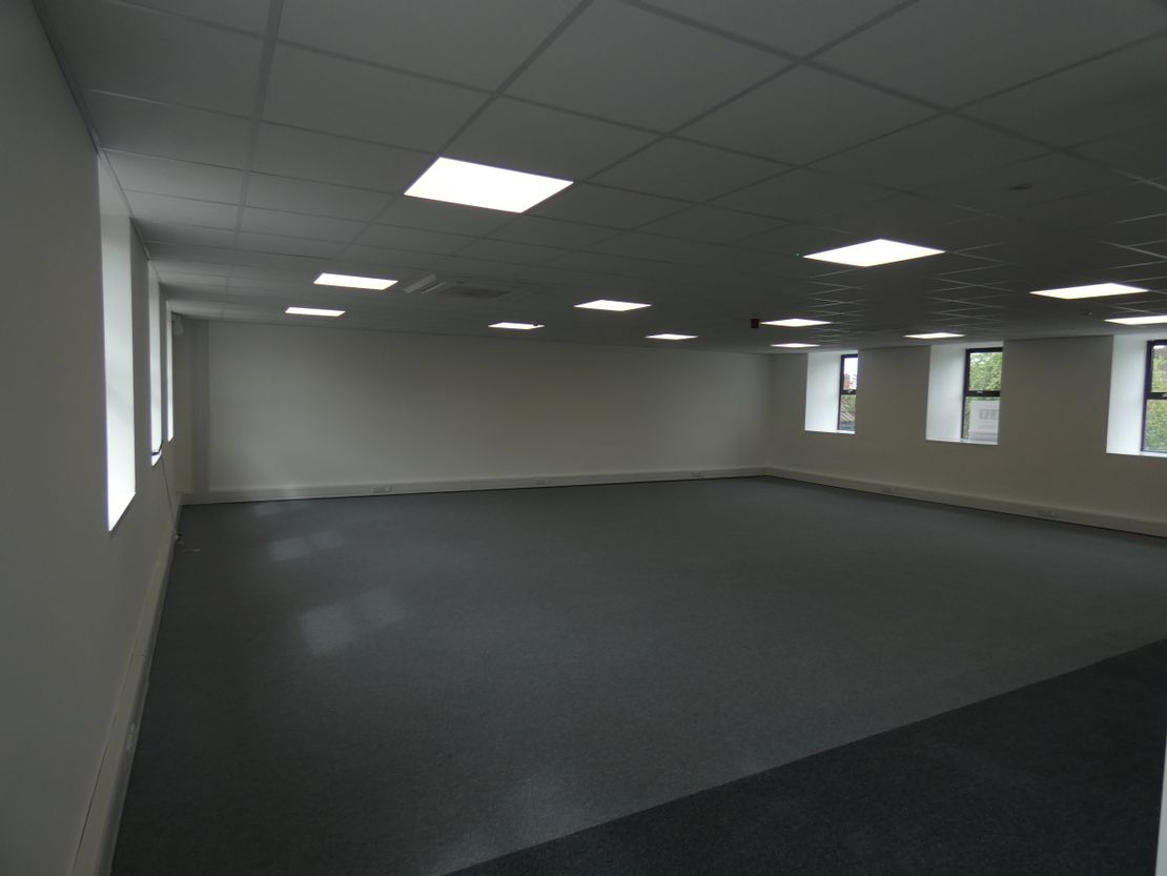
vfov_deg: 66.0
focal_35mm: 20
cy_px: 438
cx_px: 584
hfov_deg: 81.7
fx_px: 674
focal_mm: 3.6
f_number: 2.8
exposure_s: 1/160
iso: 80
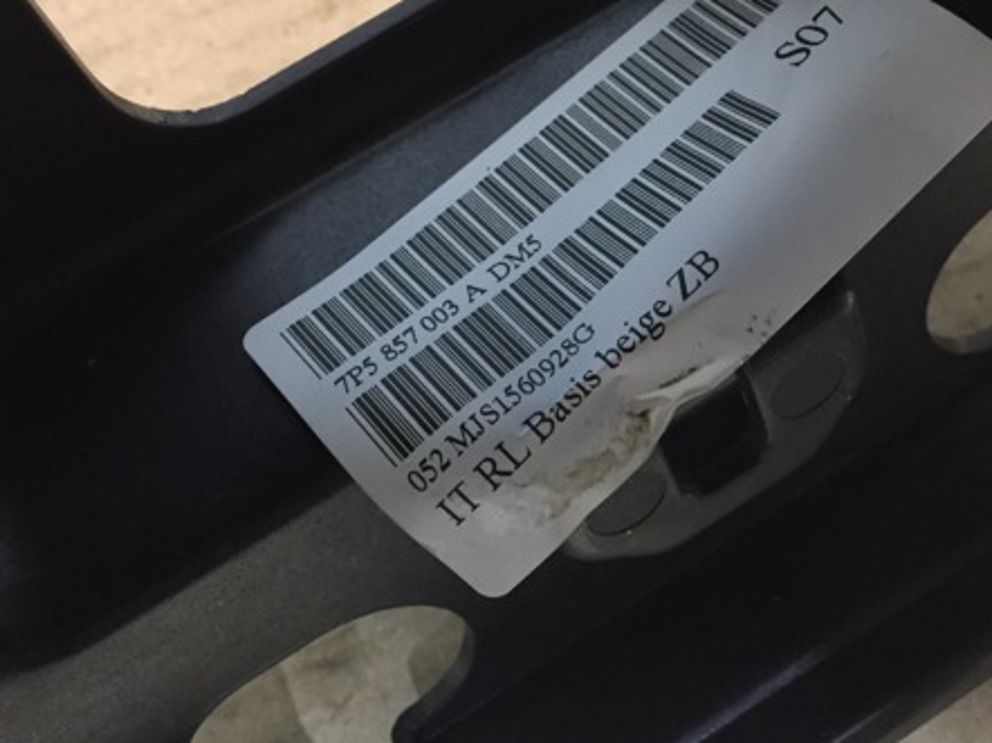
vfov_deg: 34.1
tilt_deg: -72.8
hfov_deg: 44.6
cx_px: 595
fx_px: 1203
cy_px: 269
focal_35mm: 42
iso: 250
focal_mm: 4.15
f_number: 2.2
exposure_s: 1/17
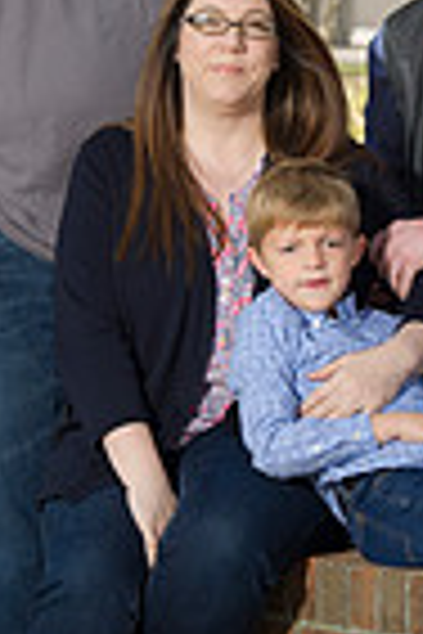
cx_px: 160
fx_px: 5745
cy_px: 229
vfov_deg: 6.3
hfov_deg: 4.2
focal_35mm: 326
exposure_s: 1/125
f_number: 6.3
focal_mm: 102
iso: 160
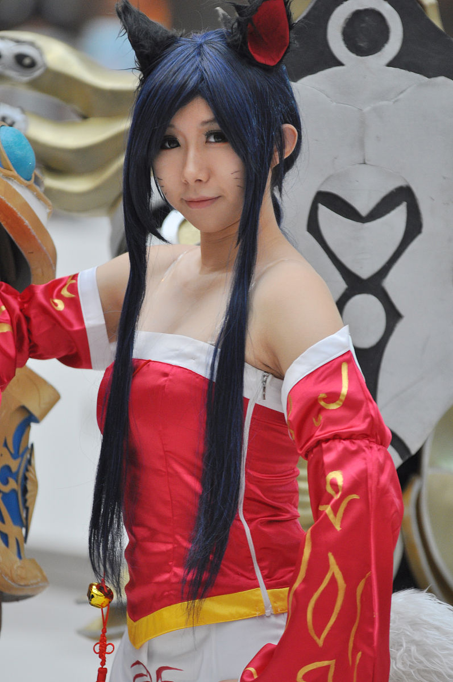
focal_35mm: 262
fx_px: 4967
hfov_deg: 5.2
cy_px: 341
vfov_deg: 7.9
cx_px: 226
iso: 500
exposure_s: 1/125
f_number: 2.8
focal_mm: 175
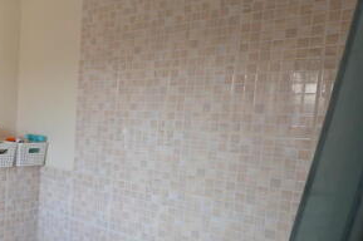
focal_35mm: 34
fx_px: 342
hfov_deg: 46.1
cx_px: -6
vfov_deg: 38.5
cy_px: 153
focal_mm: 10
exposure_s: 1/60
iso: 400
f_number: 4
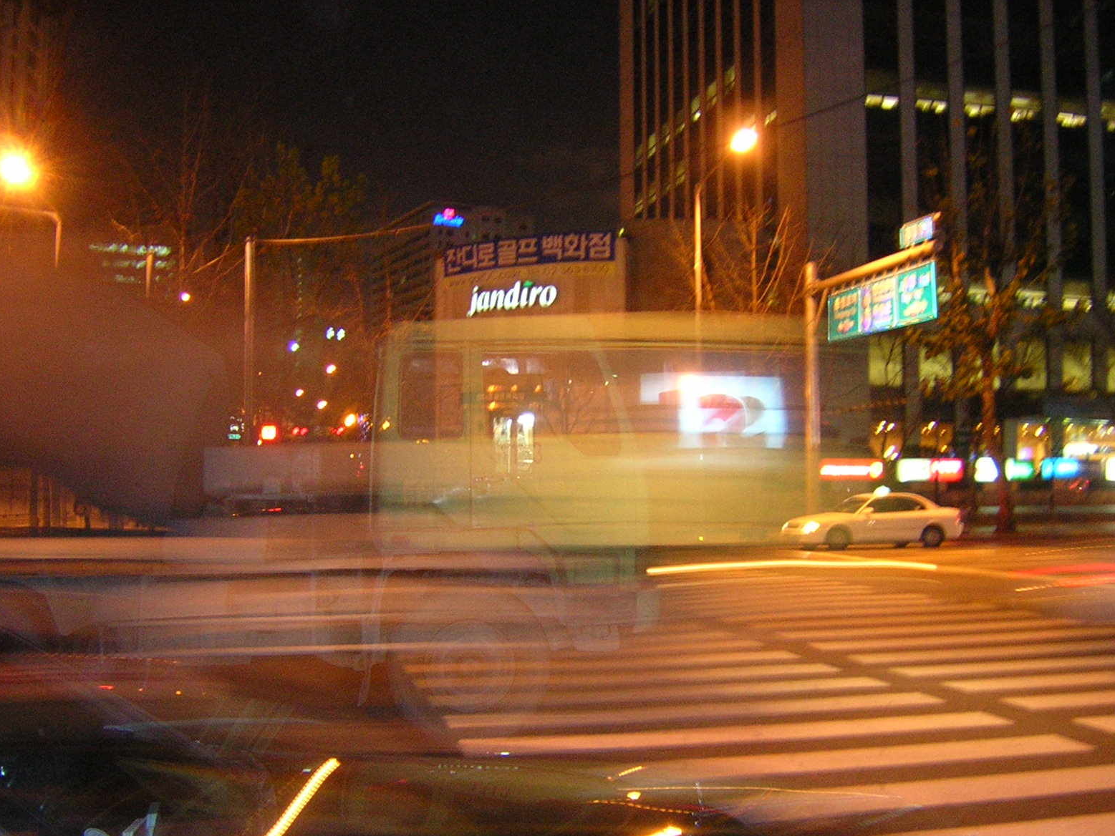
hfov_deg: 50.1
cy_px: 428
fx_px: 1192
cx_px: 544
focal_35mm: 37
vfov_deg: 38.7
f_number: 2.6
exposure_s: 1/3.8
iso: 400
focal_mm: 4.7
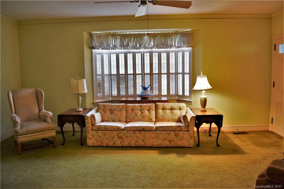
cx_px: 142
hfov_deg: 67.4
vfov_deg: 47.9
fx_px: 213
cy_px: 94
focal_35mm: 27
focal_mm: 18
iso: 1250
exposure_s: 1/60
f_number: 3.5
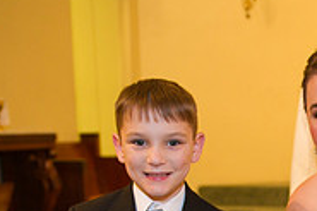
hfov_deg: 21.6
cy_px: 305
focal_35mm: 91
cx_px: 322
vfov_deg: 14.1
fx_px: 801
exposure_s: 1/60
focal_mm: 29
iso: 1250
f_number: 2.8
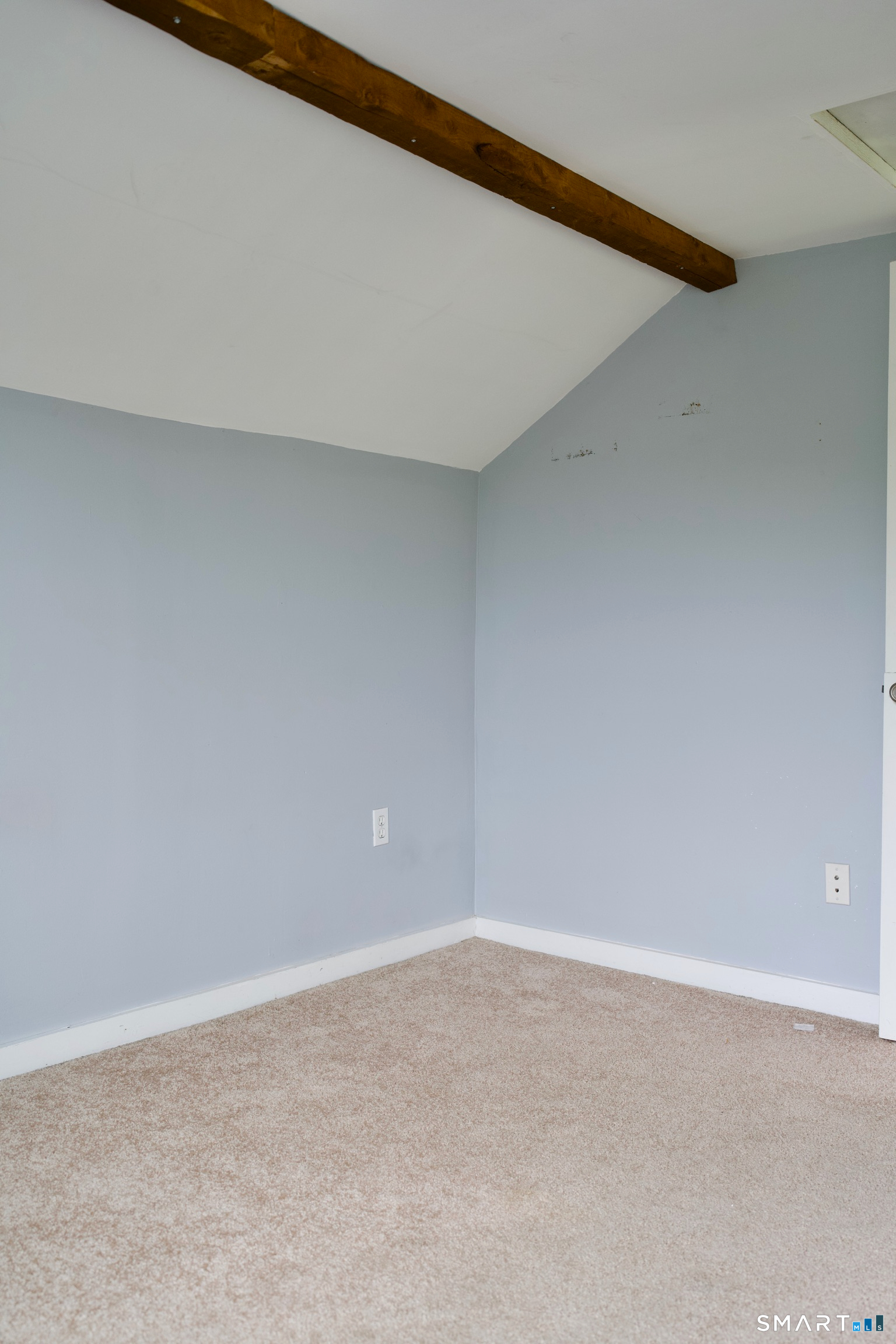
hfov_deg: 37.9
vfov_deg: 54.4
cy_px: 672
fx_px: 1307
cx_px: 448
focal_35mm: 35
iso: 800
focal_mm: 35
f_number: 3.5
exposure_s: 1/25
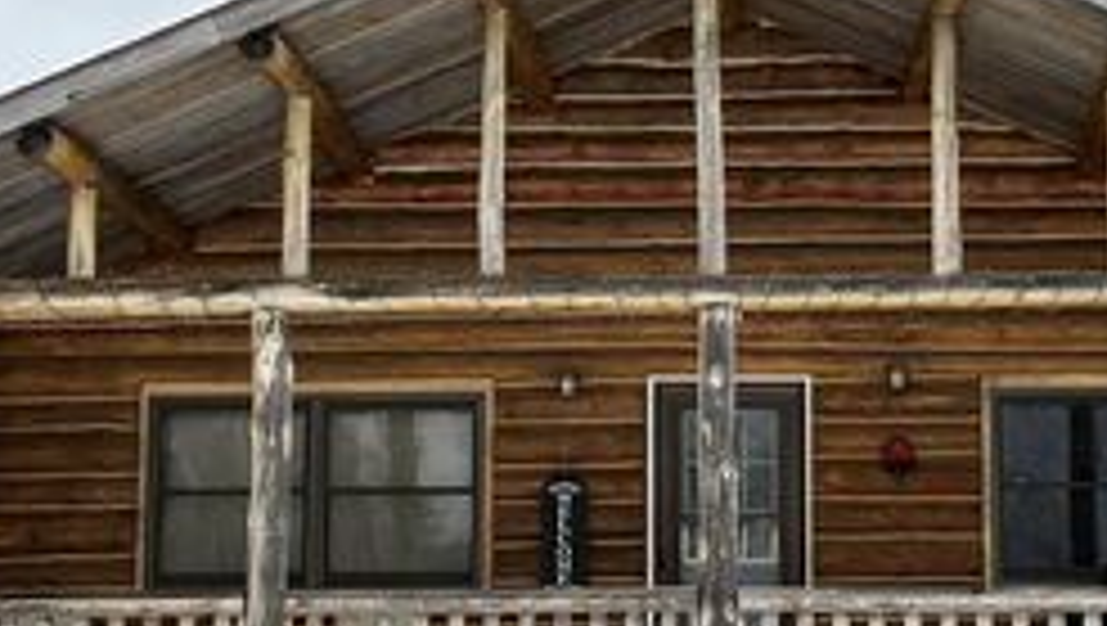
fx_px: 3379
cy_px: 209
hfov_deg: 18.6
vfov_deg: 10.6
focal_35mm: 115
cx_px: 724
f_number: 1.6
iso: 32
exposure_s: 1/1590
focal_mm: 5.96
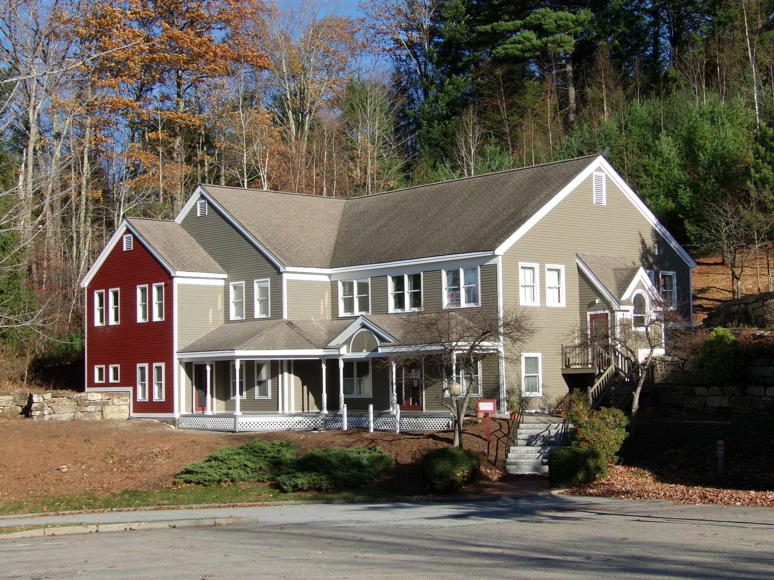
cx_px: 387
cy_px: 290
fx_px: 1342
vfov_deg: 24.4
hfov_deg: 32.2
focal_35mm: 60
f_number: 9.4
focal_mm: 10.7
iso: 100
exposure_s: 1/200
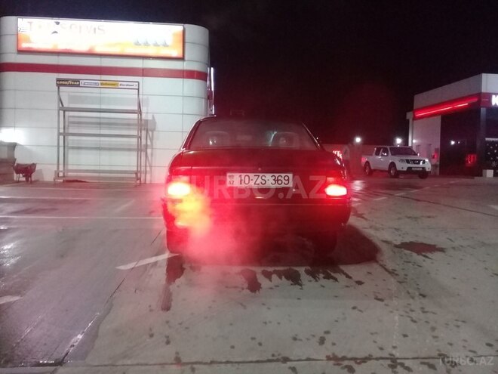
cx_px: 249
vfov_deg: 45.4
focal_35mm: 31
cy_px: 187
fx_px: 446
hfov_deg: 58.4
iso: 500
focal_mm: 3.3
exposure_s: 1/17
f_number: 2.2
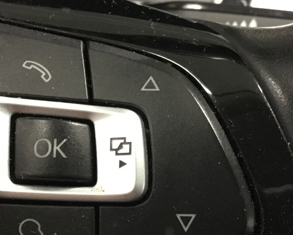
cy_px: 190
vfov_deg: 22.5
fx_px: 581
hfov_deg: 28.3
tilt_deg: -33.9
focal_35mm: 67
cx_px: 162
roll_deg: -14.1
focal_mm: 3.3
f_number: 2.4
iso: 320
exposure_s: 1/17
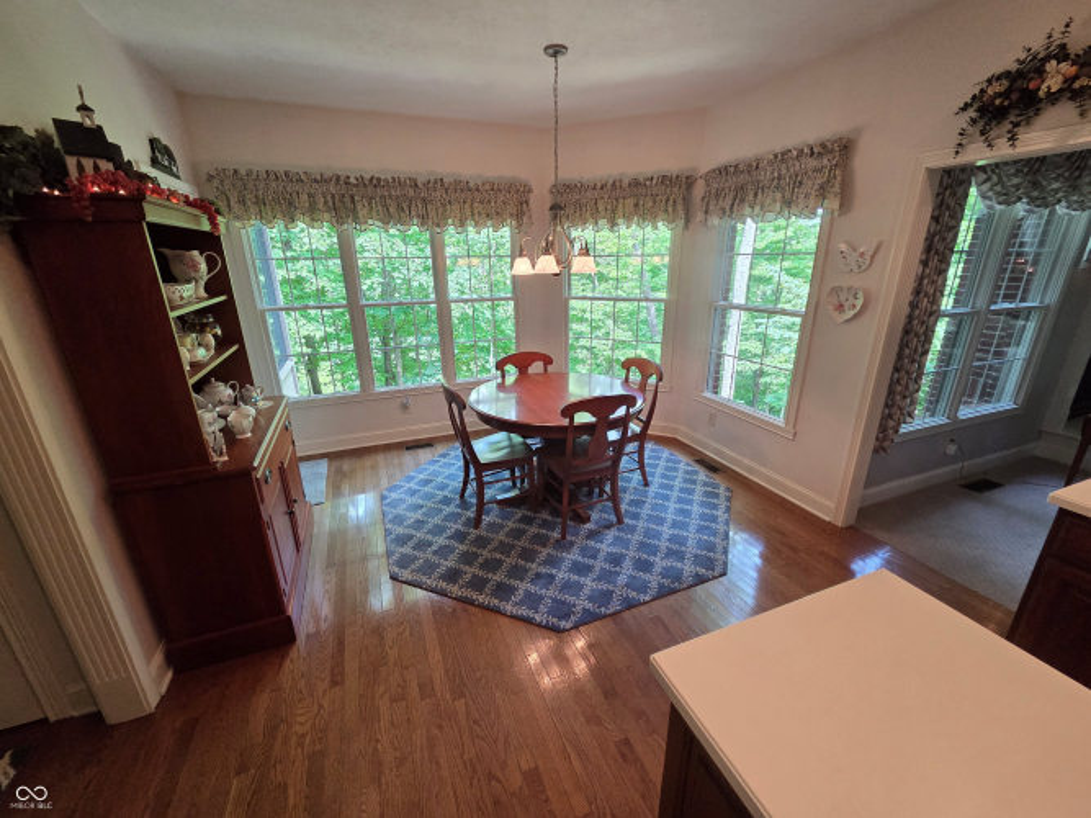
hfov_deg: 106.2
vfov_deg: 89.9
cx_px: 546
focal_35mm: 13
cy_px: 409
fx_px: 410
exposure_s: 1/120
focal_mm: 2.2
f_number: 2.2
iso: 250
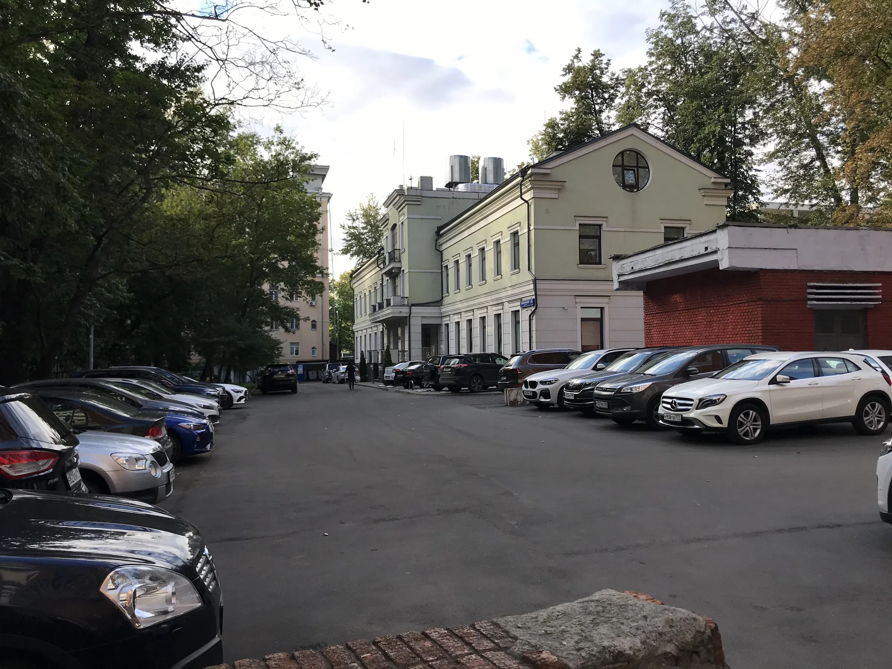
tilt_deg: +1.7
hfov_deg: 63.4
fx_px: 722
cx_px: 446
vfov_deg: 49.7
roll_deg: +2.6
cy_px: 334
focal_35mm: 28
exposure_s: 1/613
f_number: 1.8
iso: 20
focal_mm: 3.99
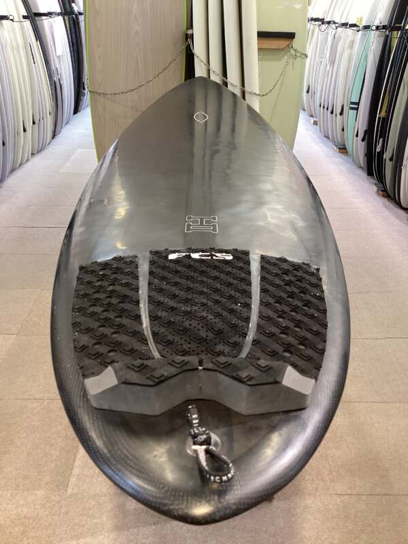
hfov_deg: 45.4
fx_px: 487
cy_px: 272
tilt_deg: -27.8
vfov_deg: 58.4
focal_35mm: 31
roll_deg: -0.3
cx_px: 204
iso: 125
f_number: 2.4
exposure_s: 1/50
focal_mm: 3.3
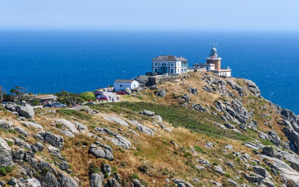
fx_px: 1002
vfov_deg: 10.7
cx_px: 150
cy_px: 93
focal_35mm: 123
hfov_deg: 17.0
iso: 100
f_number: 8
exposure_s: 1/250
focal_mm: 120
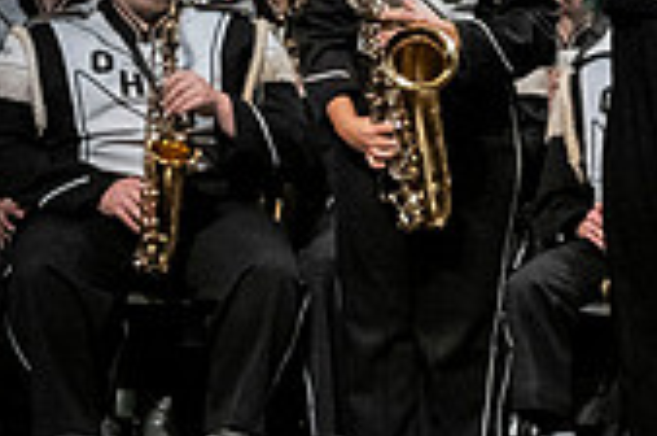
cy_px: 113
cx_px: 1022
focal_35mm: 722
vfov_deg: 1.9
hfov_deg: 2.9
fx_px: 13152
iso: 4000
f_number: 4
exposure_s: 1/500
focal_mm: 140
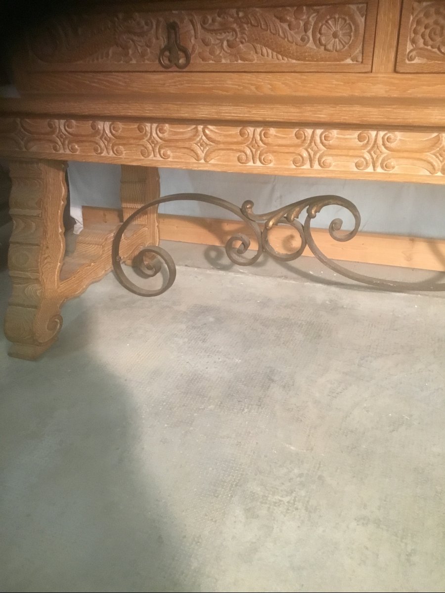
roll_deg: +1.3
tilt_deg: -28.0
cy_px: 296
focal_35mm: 31
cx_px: 222
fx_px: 531
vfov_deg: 58.4
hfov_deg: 45.4
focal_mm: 3.3
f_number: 2.4
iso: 200
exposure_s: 1/20
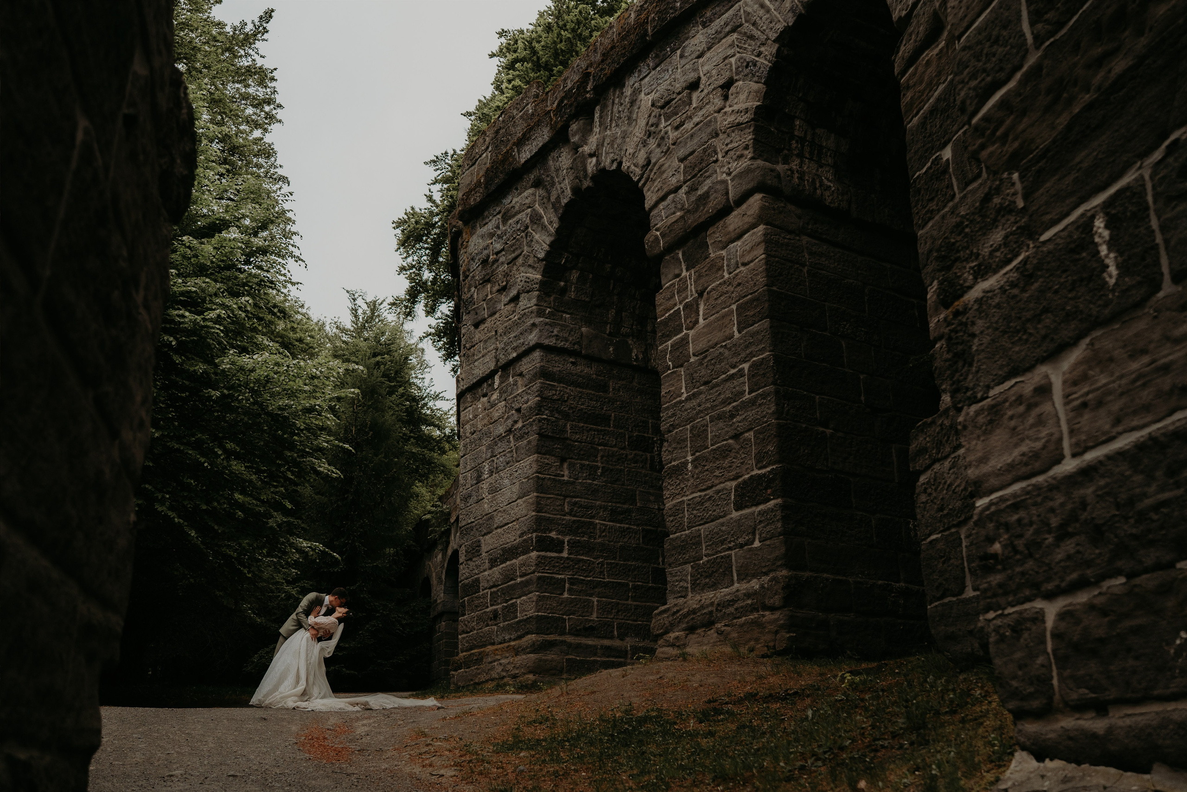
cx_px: 594
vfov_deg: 37.9
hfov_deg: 54.4
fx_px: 1154
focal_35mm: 35
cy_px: 396
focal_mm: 35
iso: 640
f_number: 2.5
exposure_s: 1/250
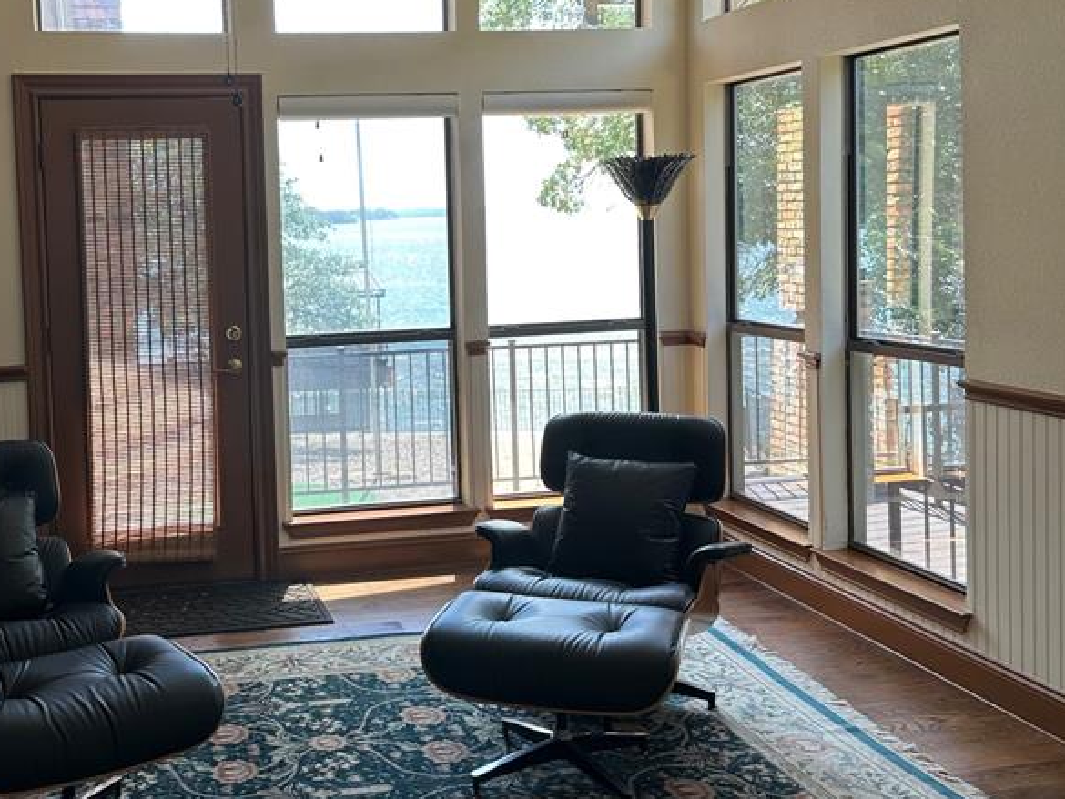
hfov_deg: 43.9
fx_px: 1292
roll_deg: +1.6
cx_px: 330
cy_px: 278
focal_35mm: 42
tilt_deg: -3.4
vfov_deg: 34.1
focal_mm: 6.86
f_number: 1.78
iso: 64
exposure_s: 1/141
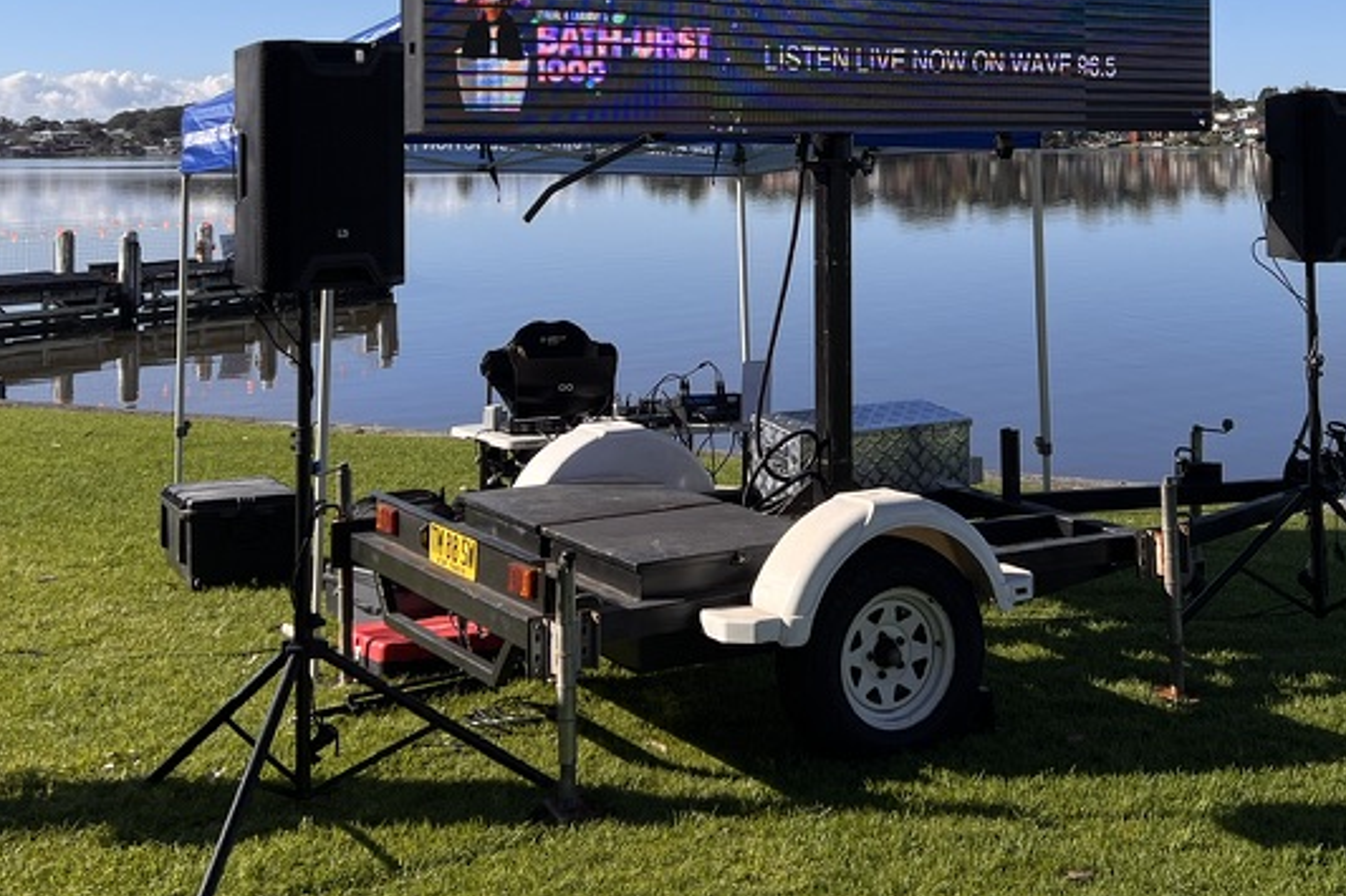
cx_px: 826
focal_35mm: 52
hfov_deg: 38.0
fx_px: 1944
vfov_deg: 25.0
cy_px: 45
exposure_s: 1/4831
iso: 50
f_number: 1.5
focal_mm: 5.7
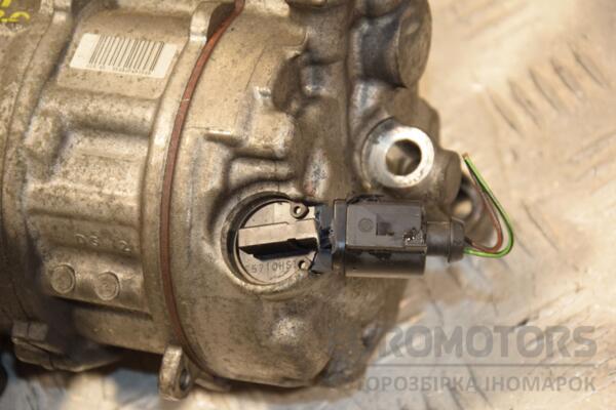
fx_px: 2181
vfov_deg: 10.8
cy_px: 205
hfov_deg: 16.1
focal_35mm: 128
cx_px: 308
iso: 800
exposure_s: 1/100
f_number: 5.6
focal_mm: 85
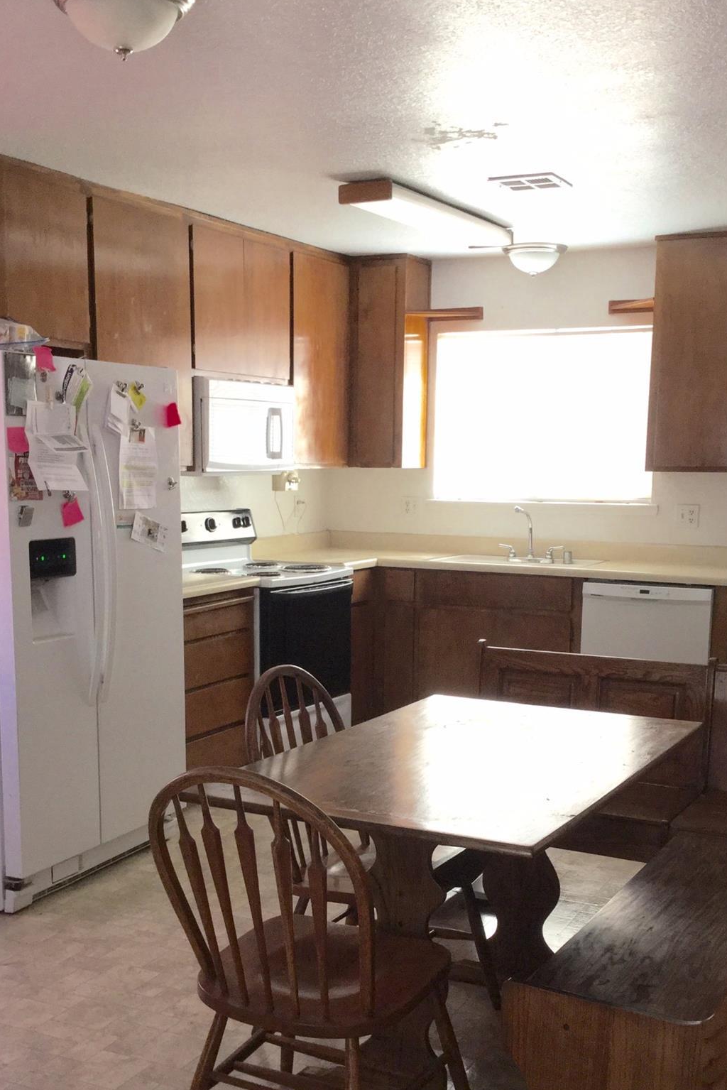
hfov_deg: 31.9
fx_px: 1272
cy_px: 657
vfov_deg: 46.1
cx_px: 394
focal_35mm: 42
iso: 40
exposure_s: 1/30
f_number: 2.4
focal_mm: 3.3
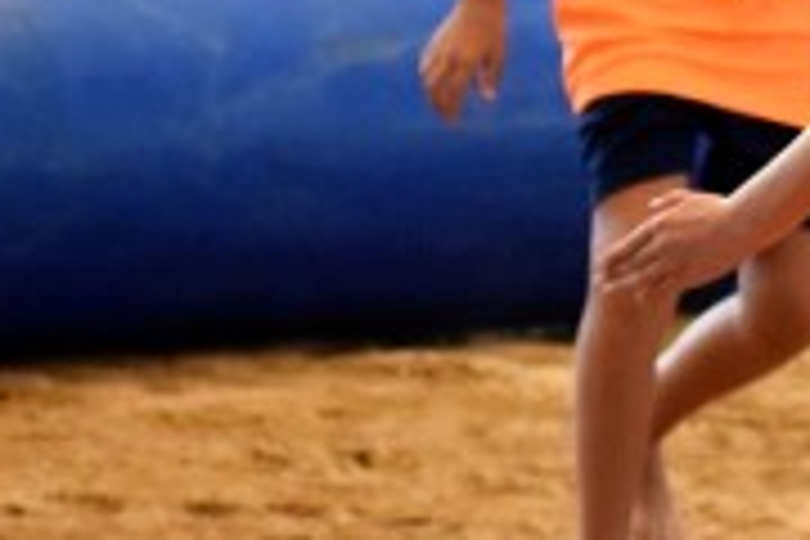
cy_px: 76
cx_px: 1044
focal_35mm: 407
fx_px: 9157
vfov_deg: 3.4
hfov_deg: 5.0
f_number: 4.2
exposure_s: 1/500
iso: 2800
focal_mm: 68
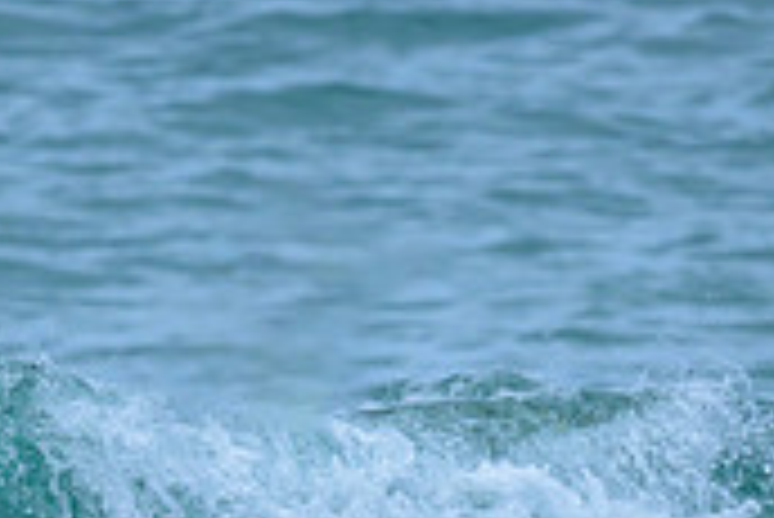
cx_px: -1
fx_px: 79637
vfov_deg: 0.4
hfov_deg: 0.6
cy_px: 470
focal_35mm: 3701
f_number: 6.3
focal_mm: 800
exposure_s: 1/2000
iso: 280
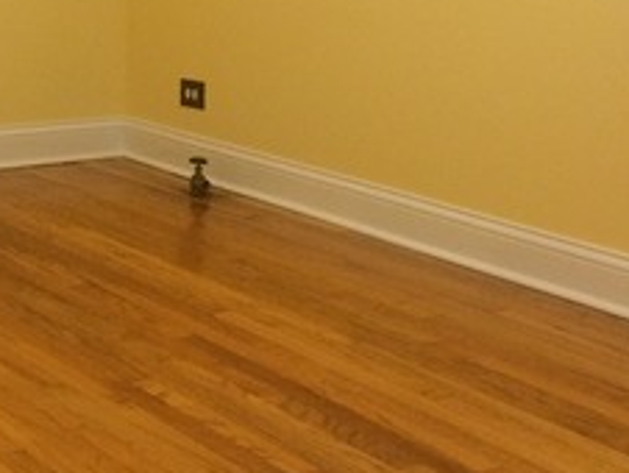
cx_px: 58
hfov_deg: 23.2
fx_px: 1492
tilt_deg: -3.6
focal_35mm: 82
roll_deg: +0.3
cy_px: 3
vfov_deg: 17.6
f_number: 2.2
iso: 160
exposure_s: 1/30
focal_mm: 4.15
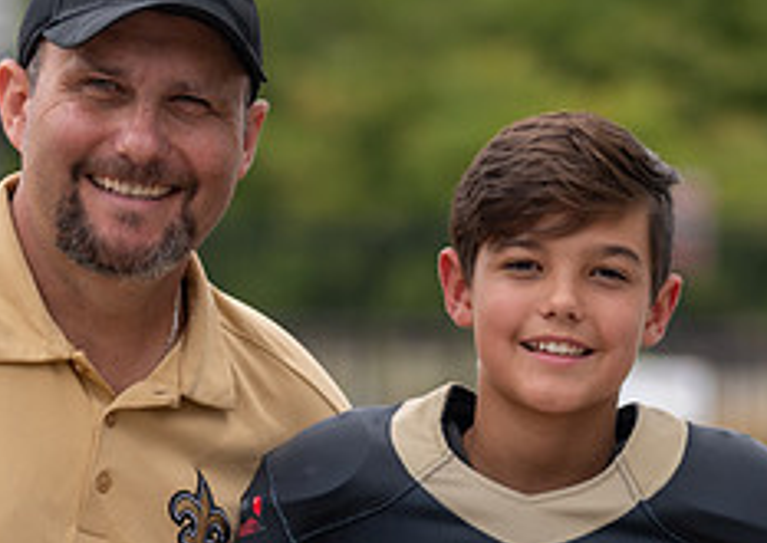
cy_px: 554
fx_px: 6364
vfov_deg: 4.9
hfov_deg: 6.9
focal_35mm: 293
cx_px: 379
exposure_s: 1/320
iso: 160
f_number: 2.8
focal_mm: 110
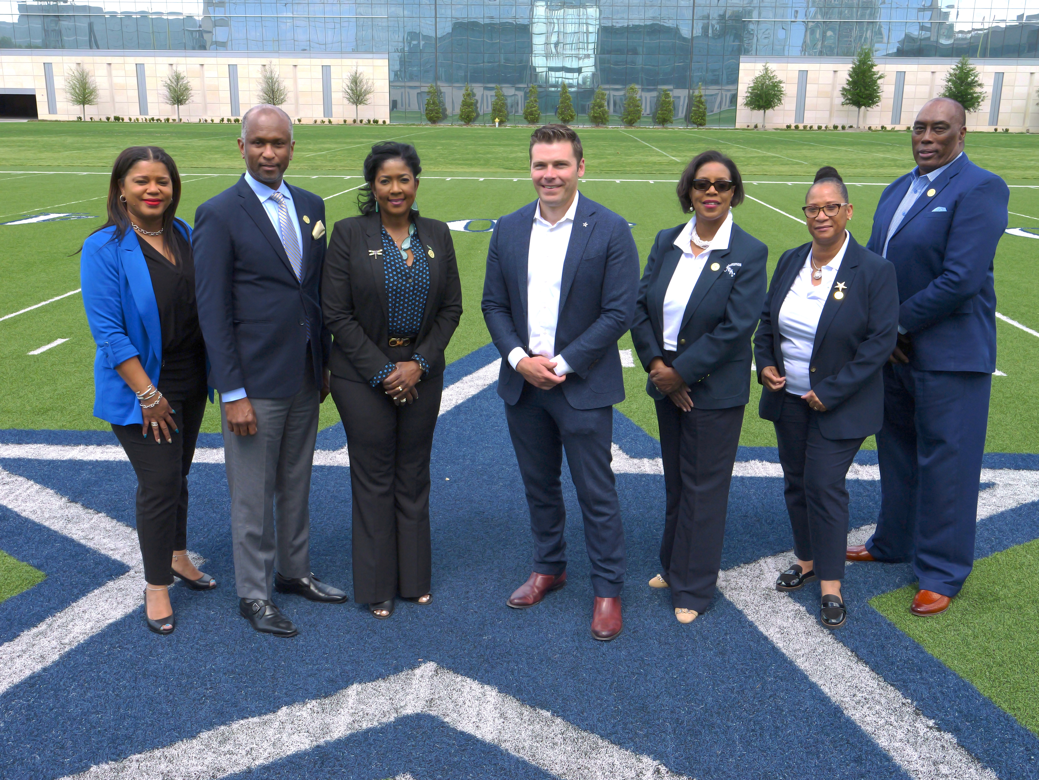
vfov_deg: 41.8
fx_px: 1021
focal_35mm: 34
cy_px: 390
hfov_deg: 53.9
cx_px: 520
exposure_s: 1/500
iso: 200
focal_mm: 17
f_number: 9
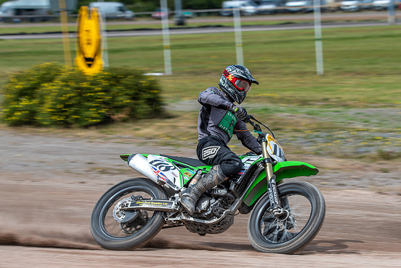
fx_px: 2365
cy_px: 165
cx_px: 226
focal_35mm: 212
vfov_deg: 6.5
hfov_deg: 9.7
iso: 100
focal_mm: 160
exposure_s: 1/320
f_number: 8
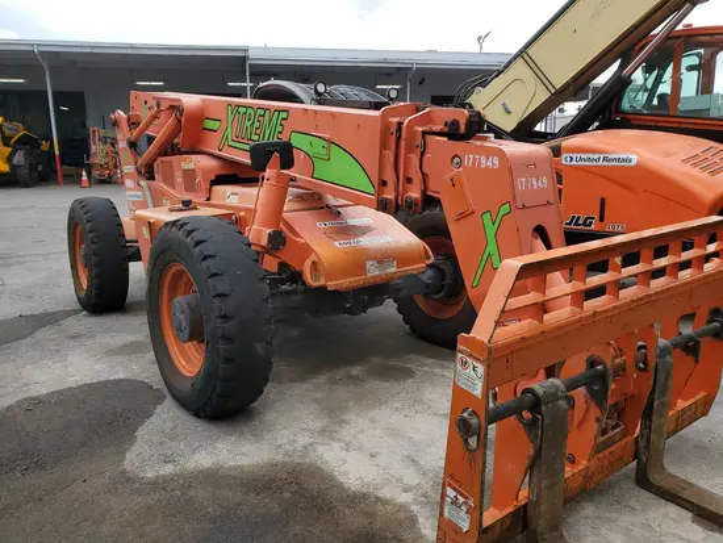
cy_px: 272
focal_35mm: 26
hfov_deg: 67.3
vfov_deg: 53.1
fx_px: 543
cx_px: 362
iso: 50
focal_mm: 4.3
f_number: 2.4
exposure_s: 1/641
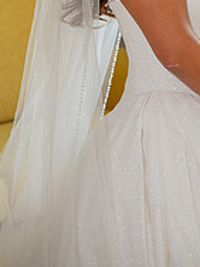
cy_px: -51
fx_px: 1279
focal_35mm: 166
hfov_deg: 8.9
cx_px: 186
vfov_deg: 11.7
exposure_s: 1/200
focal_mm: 72
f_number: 4
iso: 1250
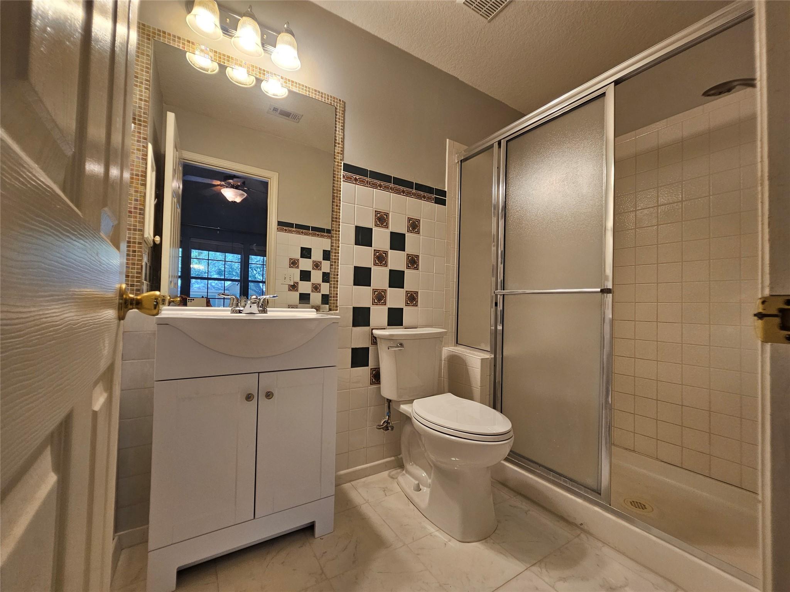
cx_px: 395
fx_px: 297
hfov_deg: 106.2
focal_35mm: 13
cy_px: 296
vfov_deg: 89.9
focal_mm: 2.2
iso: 125
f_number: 2.2
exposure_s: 1/60
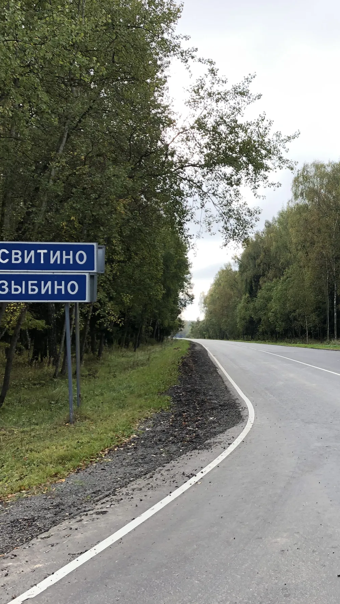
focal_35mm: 41
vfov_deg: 49.4
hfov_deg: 27.8
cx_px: 317
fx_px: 657
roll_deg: -0.5
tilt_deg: +4.3
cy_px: 302
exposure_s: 1/268
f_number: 1.8
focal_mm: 4
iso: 20
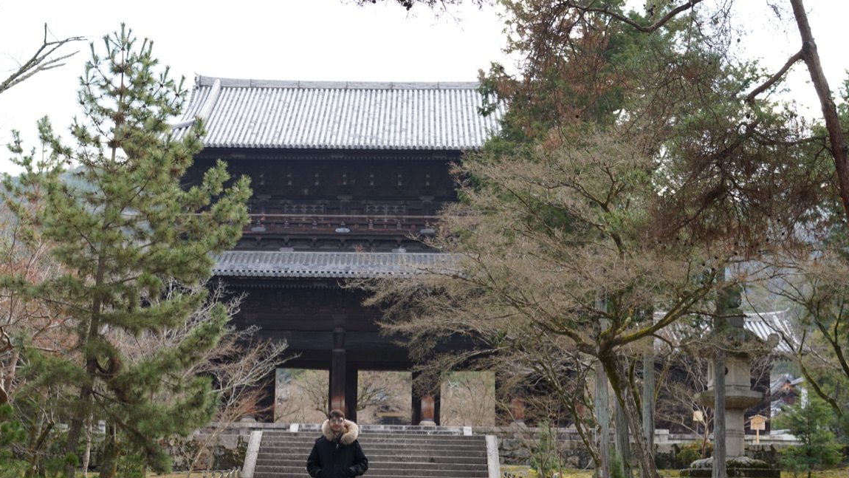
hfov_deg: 40.5
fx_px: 1148
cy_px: 388
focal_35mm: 51
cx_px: 353
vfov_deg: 23.1
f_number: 2.8
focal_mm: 35
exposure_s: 1/80
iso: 100
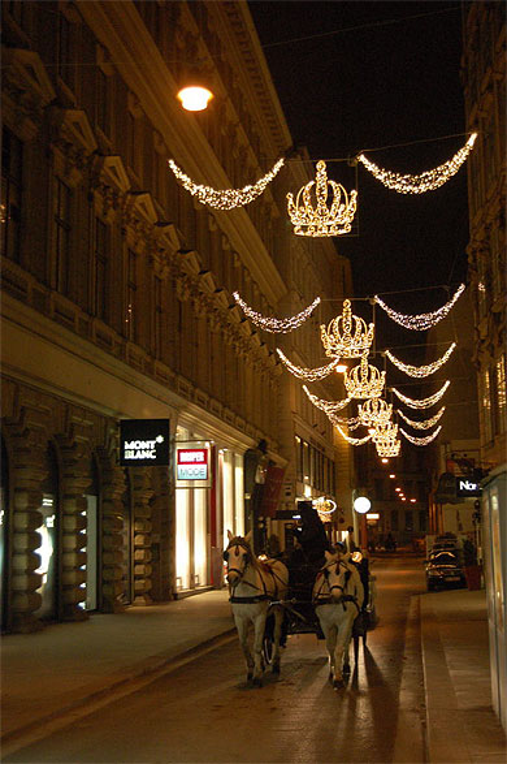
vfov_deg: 41.2
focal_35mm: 48
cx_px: 254
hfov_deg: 28.0
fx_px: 1016
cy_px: 382
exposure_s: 1/30
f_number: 4.5
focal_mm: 32
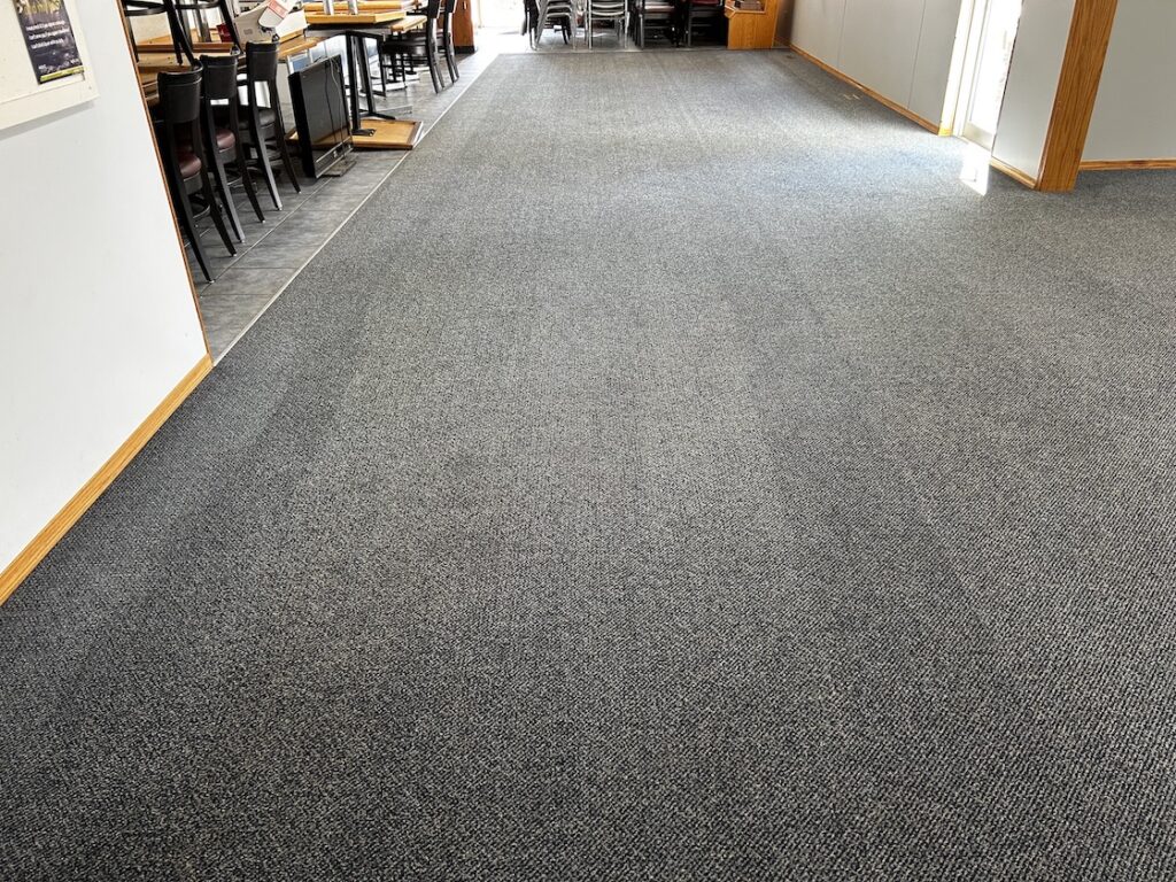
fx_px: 883
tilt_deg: -30.1
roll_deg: +1.7
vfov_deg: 53.1
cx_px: 588
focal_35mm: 26
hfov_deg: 67.3
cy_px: 441
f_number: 1.5
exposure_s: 1/60
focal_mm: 5.7
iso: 100
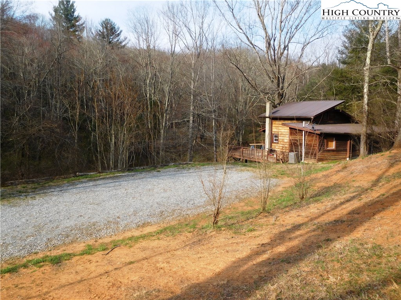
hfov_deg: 69.4
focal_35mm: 25
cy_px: 150
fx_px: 290
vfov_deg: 54.9
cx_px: 200
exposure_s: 1/640
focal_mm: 4.5
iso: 125
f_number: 3.4
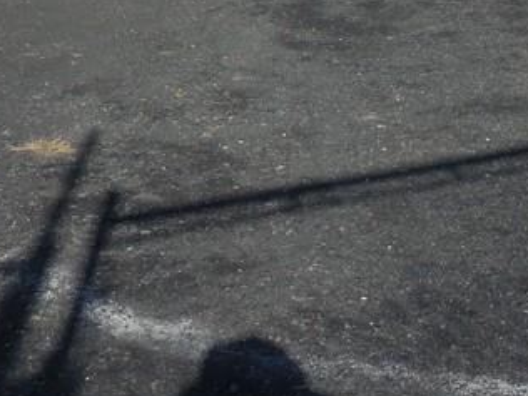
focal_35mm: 81
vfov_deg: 17.5
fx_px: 1235
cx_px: 379
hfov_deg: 23.9
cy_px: -62
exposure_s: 1/2000
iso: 125
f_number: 3.3
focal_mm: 4.5
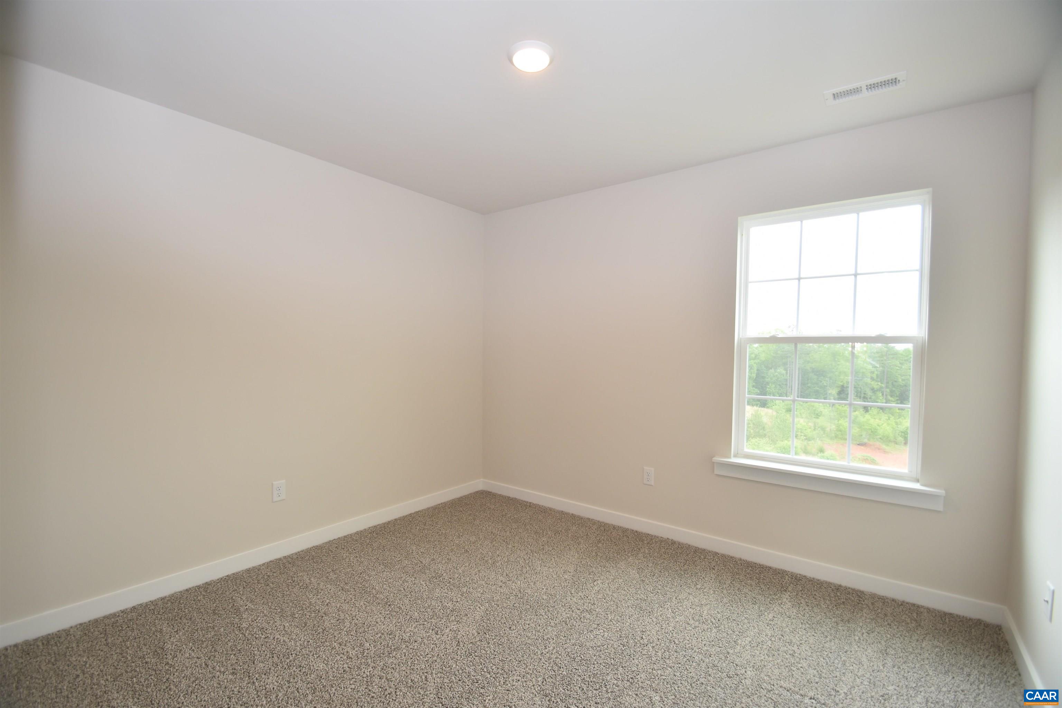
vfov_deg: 77.3
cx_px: 531
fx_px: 443
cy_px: 354
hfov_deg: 100.4
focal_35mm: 15
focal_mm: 10
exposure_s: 1/80
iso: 200
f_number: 4.5
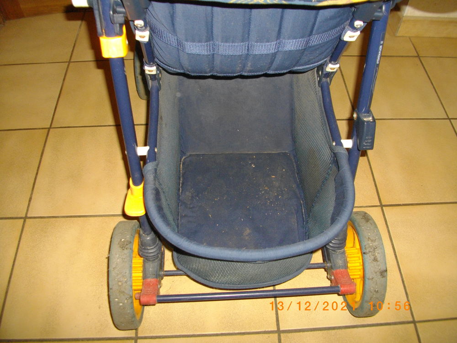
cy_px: 172
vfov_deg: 44.2
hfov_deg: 56.8
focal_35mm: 32
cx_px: 228
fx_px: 422
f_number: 2.9
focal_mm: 5.7
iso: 200
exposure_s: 1/50
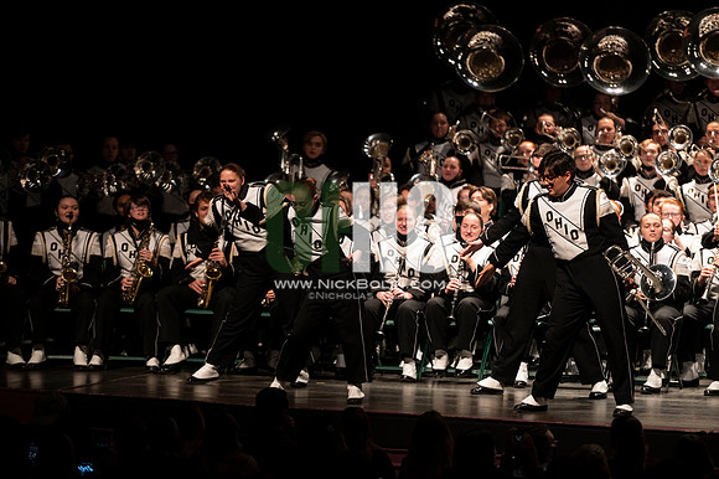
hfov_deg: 10.3
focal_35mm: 200
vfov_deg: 6.9
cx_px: 360
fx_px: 3992
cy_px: 240
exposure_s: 1/500
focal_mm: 200
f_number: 2.8
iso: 2500
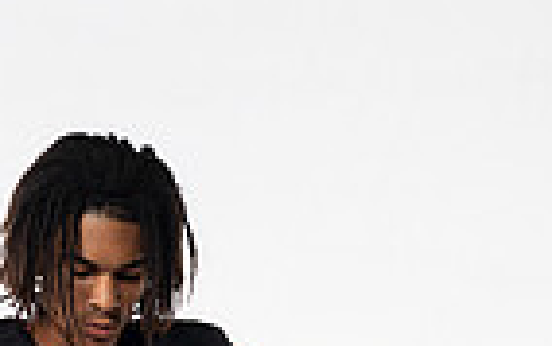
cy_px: 809
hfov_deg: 13.6
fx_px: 2288
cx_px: 8
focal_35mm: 152
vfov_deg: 8.0
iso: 640
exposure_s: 1/250
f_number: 5.6
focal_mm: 47
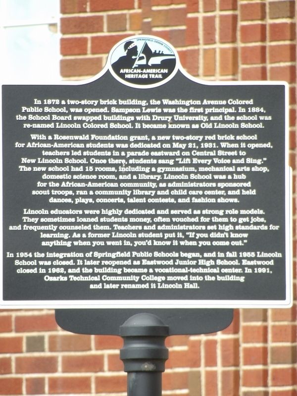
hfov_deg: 1.8
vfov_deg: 2.3
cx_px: 148
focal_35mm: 848
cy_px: 198
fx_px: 9701
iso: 130
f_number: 4.8
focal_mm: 152.1
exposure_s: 1/100
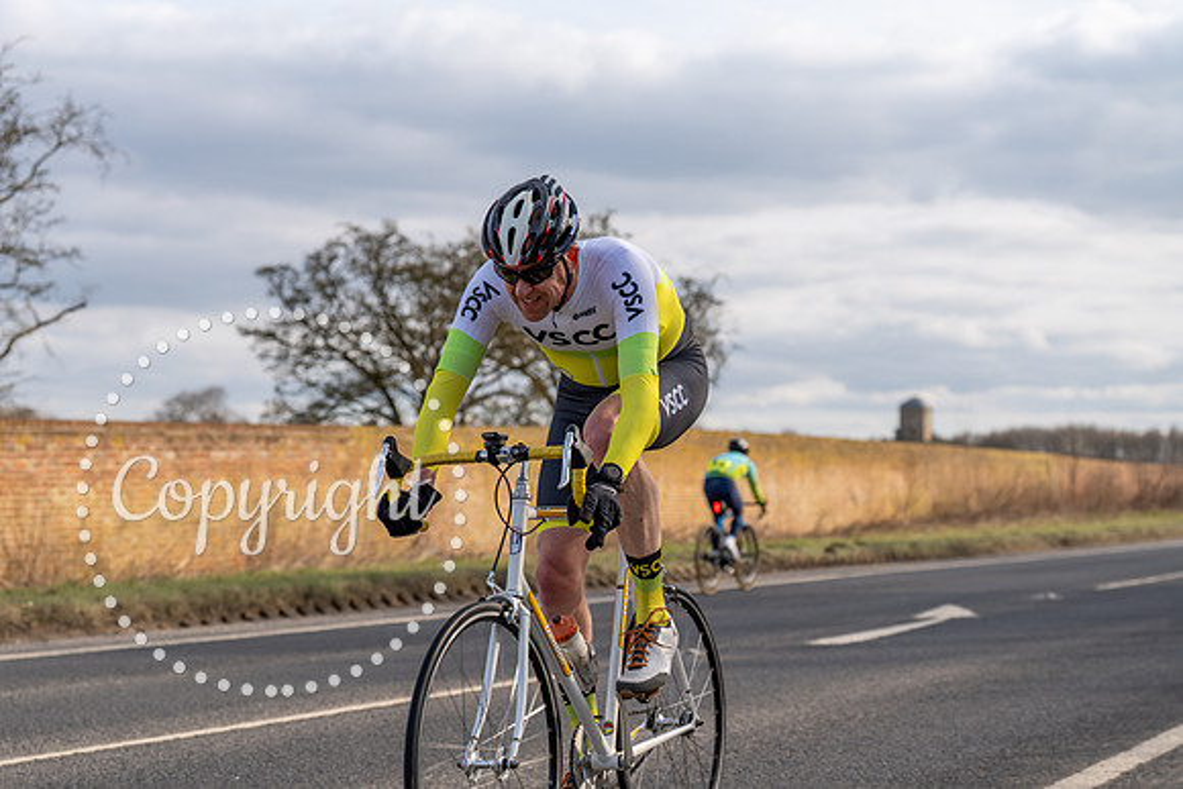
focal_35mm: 70
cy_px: 394
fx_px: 2301
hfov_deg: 28.8
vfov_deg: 19.5
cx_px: 592
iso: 100
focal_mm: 70
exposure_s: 1/800
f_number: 4
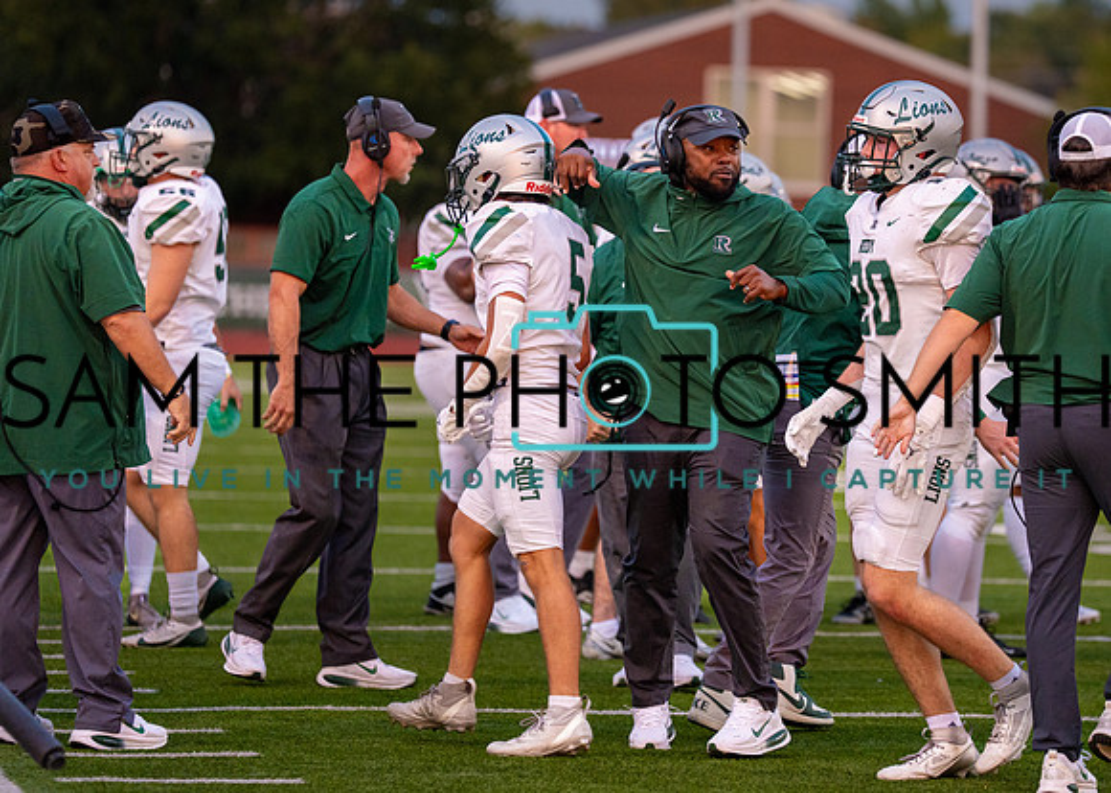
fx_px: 6981
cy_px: 309
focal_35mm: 221
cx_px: 697
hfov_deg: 9.1
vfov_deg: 6.5
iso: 1250
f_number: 2.8
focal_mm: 159
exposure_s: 1/2000
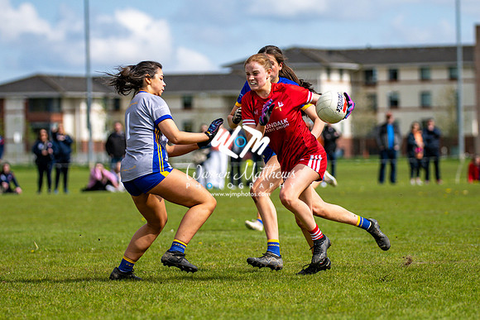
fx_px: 3065
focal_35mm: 230
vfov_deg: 6.0
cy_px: 144
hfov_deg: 9.0
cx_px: 245
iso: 140
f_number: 2.8
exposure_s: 1/6400
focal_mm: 155
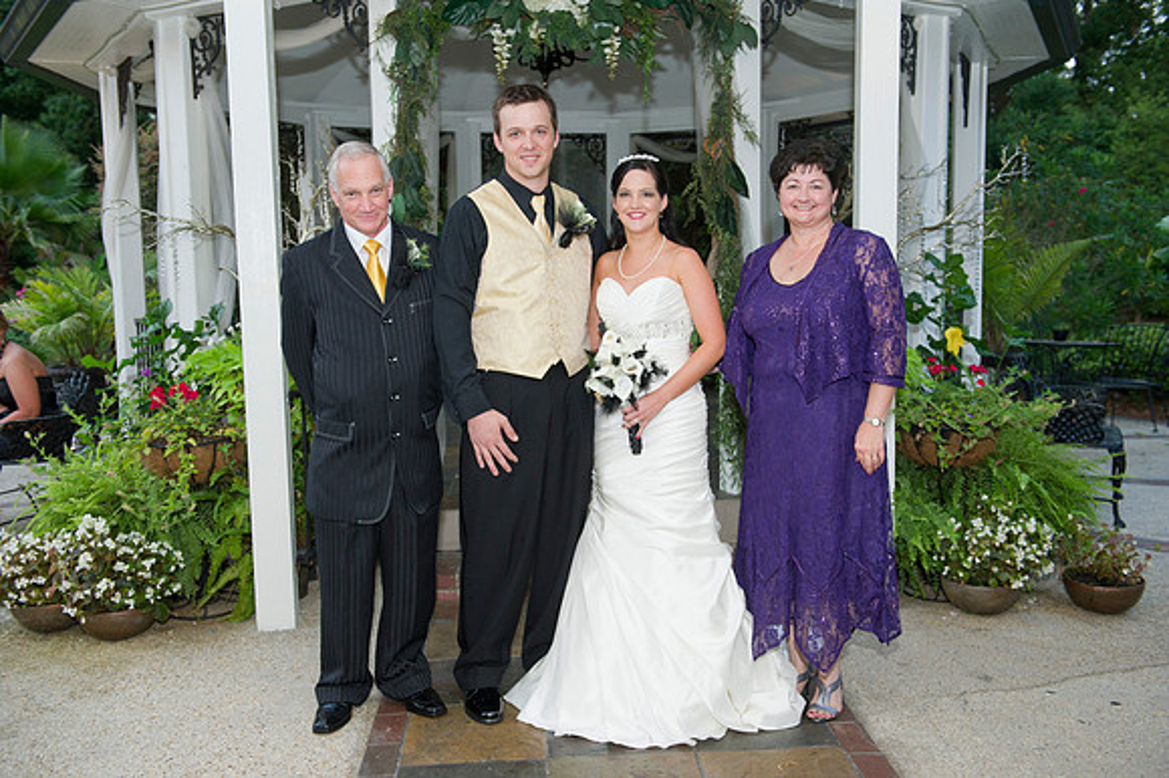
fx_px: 1136
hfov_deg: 54.5
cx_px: 584
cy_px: 389
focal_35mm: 35
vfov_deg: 37.8
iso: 800
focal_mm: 35
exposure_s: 1/125
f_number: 4
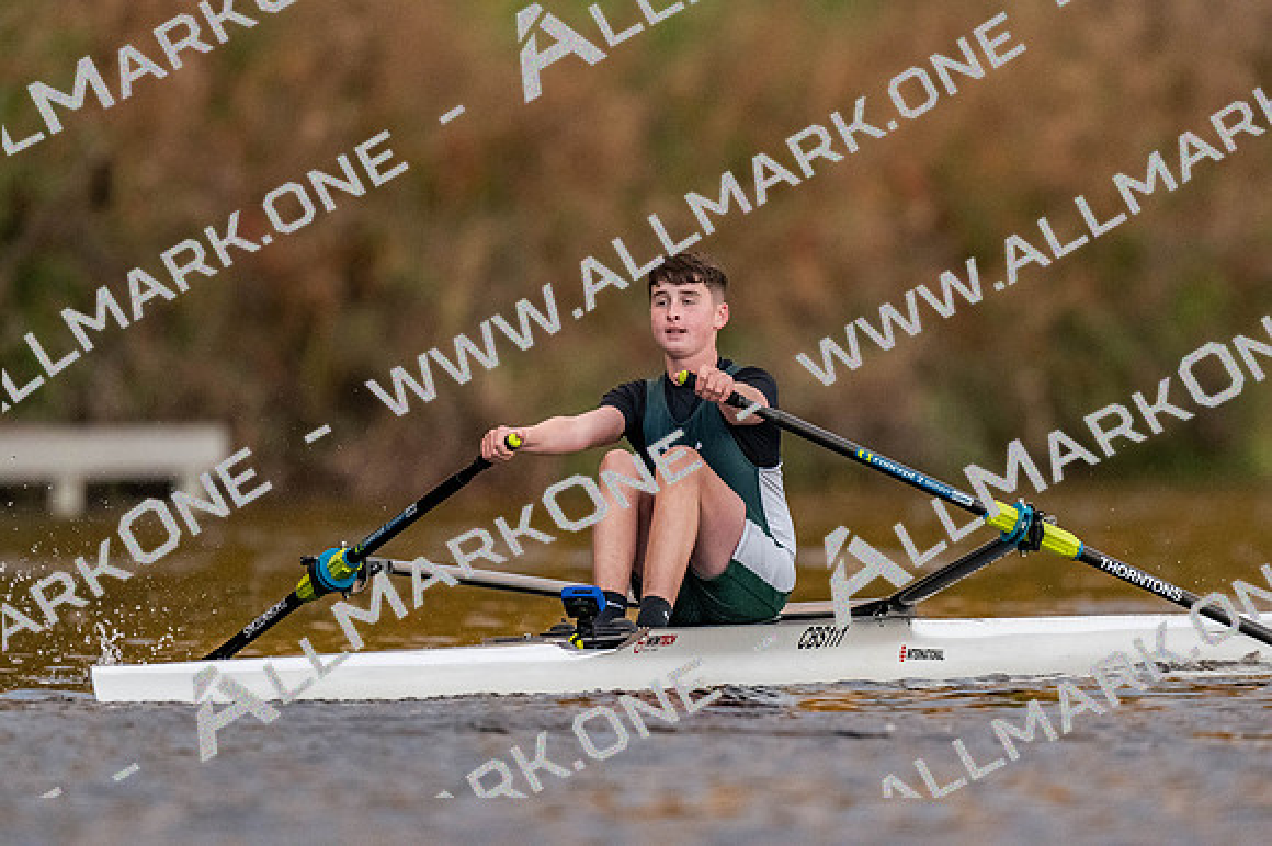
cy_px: 423
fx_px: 31781
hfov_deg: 2.3
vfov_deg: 1.5
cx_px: 636
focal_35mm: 900
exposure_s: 1/2000
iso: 4500
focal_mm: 600
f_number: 4
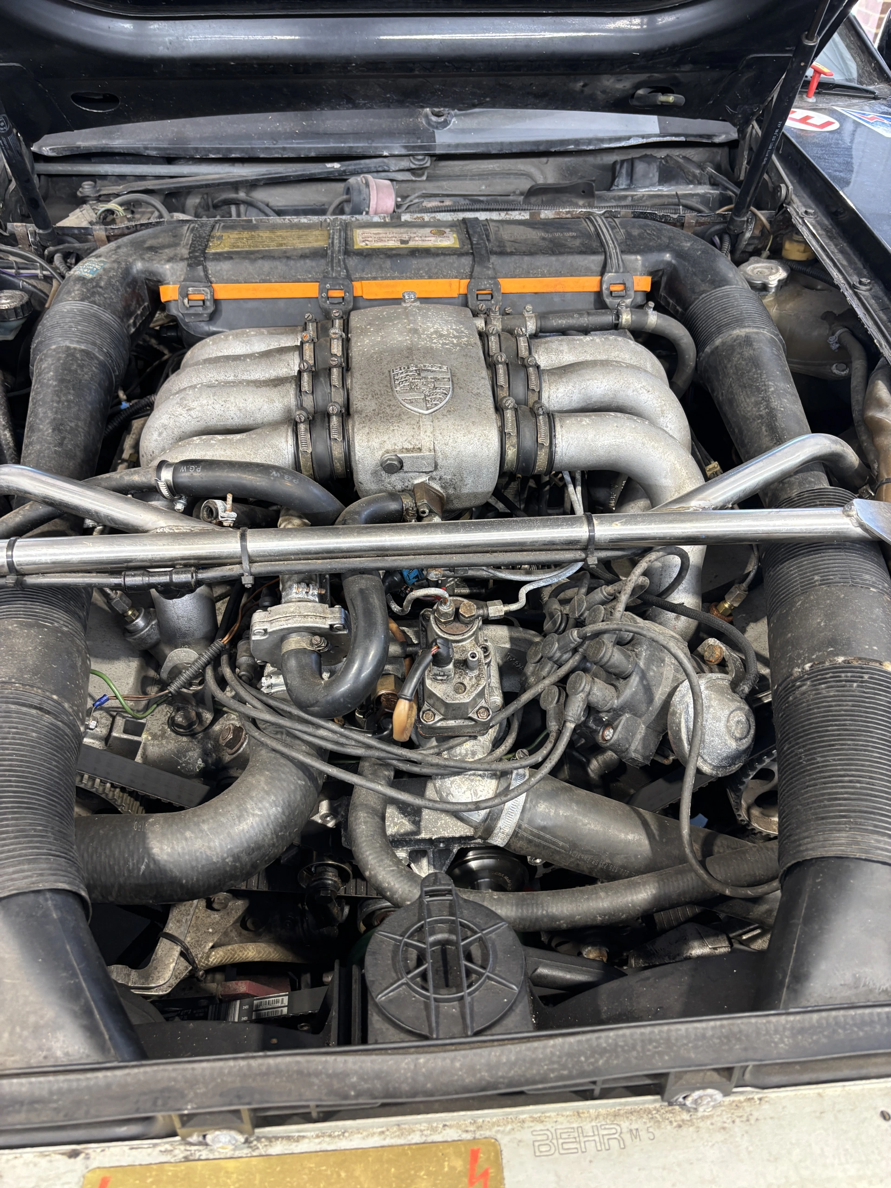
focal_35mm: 26
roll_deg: +0.4
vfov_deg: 67.3
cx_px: 446
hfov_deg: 53.1
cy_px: 594
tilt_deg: -39.7
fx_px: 892
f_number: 1.6
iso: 125
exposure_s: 1/50
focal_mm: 5.96
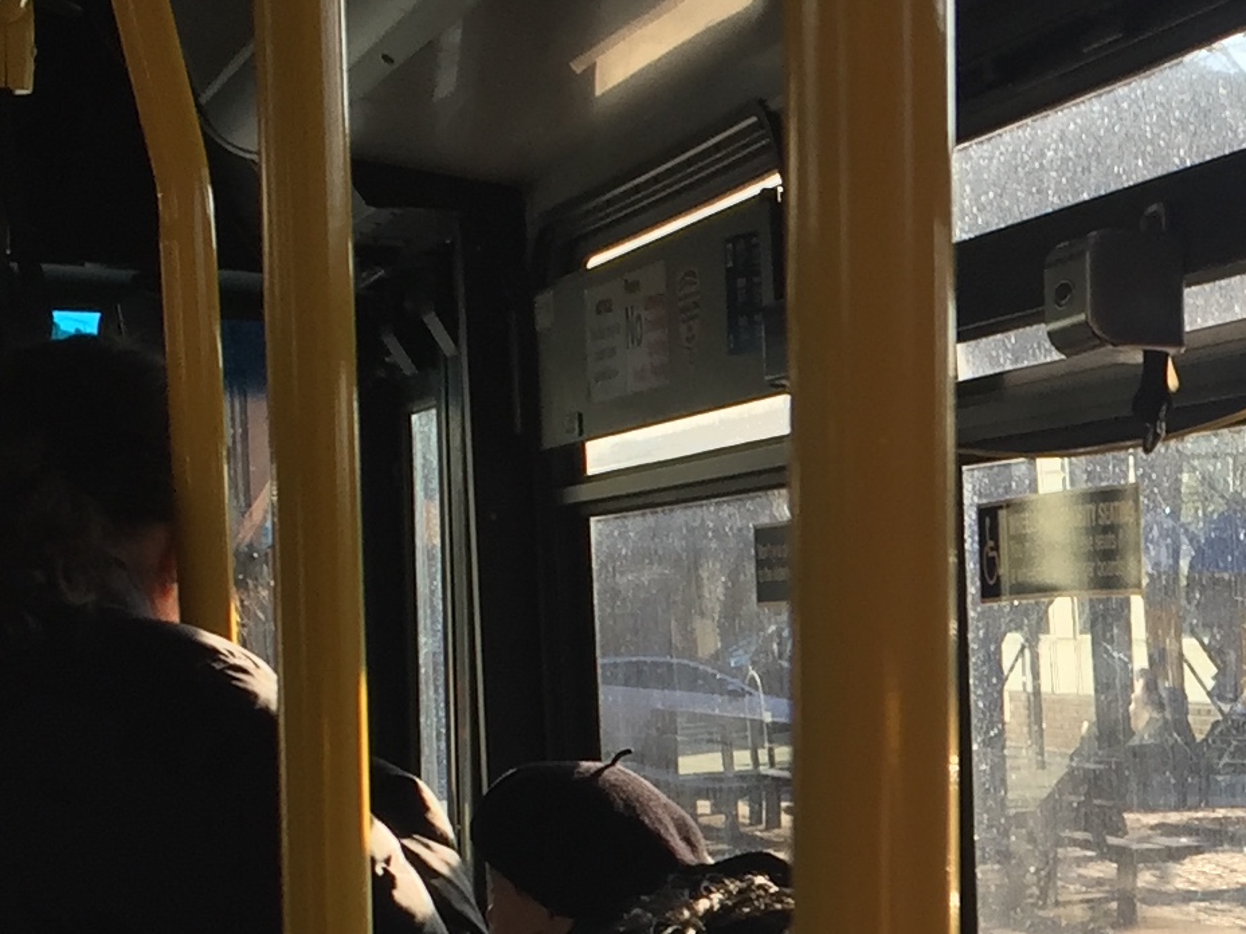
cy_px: 1067
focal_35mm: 102
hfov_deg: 18.6
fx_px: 3671
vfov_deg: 14.1
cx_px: 1343
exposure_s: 1/271
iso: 32
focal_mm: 4.15
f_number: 2.2
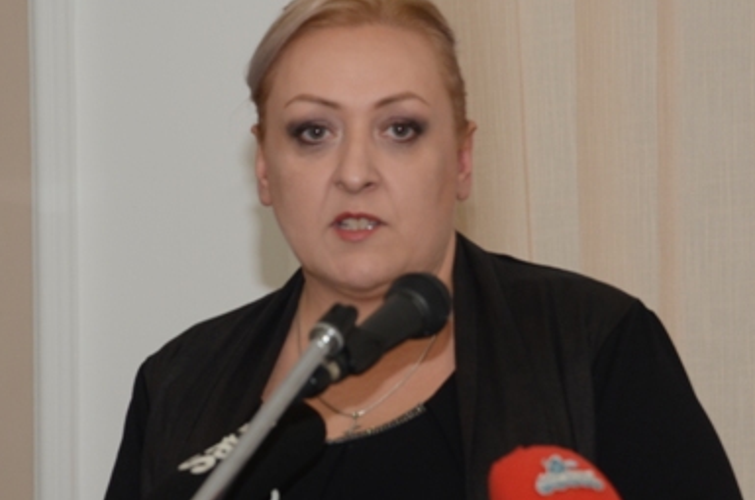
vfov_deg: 5.2
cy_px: 241
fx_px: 5480
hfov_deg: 7.9
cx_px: 443
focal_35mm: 262
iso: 400
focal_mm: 105
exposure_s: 1/50
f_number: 5.6
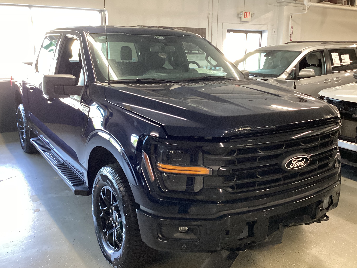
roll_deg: -0.4
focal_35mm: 34
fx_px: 351
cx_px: 177
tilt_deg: -14.6
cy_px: 137
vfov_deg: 41.8
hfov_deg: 54.0
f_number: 2.4
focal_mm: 3.3
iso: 200
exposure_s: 1/50
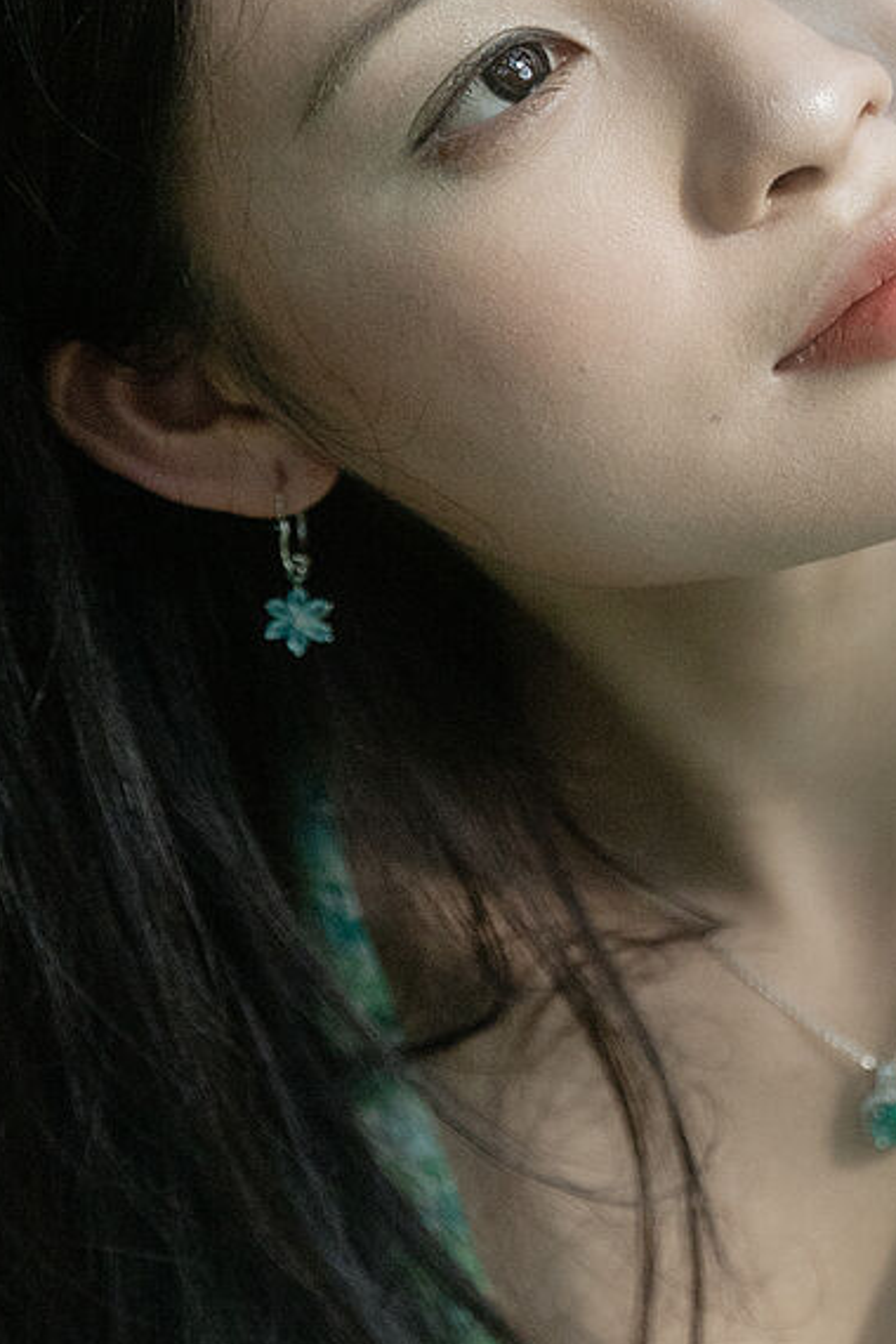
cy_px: 354
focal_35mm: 221
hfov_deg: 6.2
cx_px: 1118
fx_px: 8250
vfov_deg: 9.3
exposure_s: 1/320
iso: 400
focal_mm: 70
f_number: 3.5
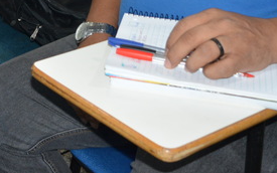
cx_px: -5
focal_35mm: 110
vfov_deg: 11.3
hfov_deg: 18.4
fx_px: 831
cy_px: -105
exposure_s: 1/60
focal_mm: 22
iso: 720
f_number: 3.8
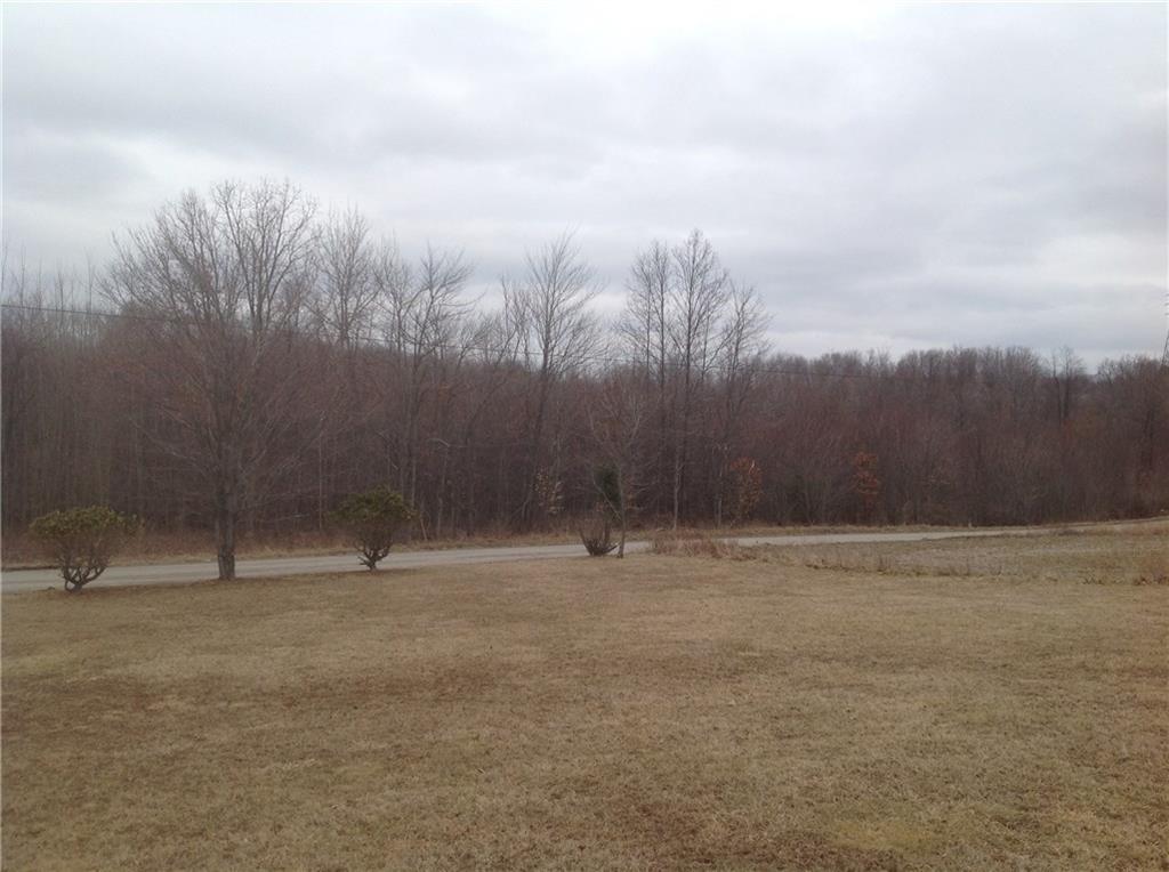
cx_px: 584
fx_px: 1180
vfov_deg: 40.6
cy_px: 436
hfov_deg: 52.7
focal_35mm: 35
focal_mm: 4.28
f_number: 2.4
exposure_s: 1/1314
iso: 50
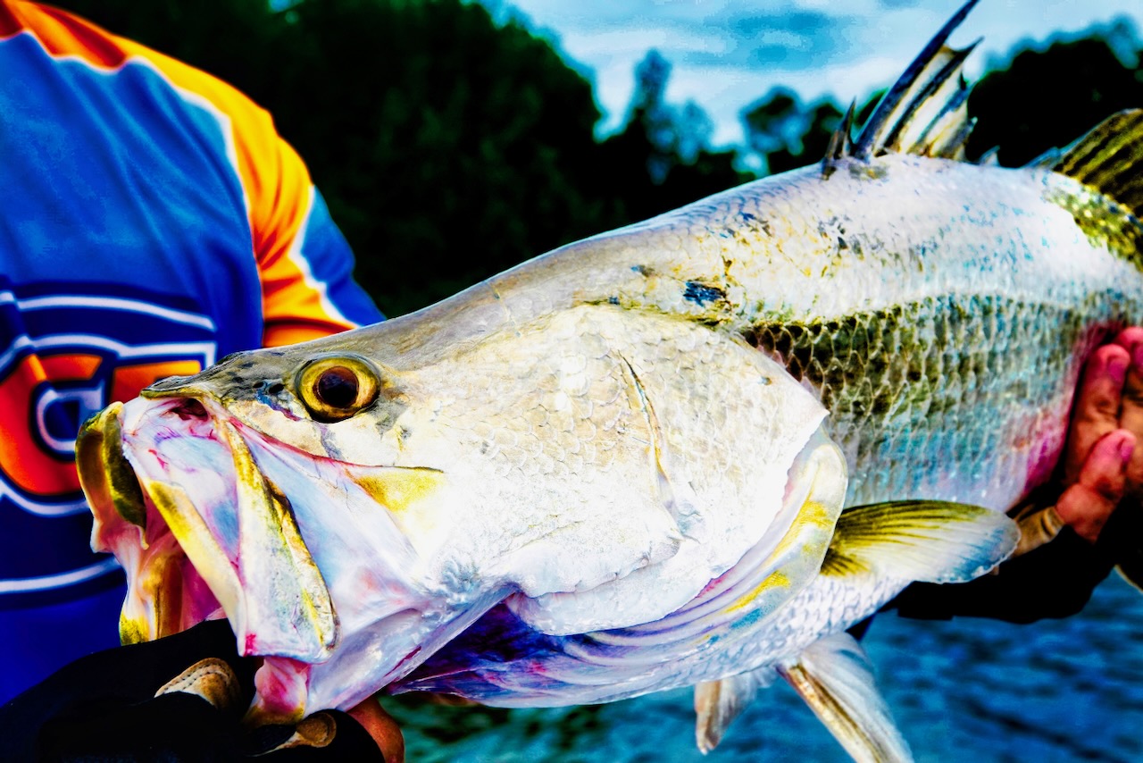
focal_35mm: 44
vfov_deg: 30.5
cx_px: 572
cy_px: 382
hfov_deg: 44.5
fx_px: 1397
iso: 100
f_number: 4
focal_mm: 16.31
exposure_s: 1/800
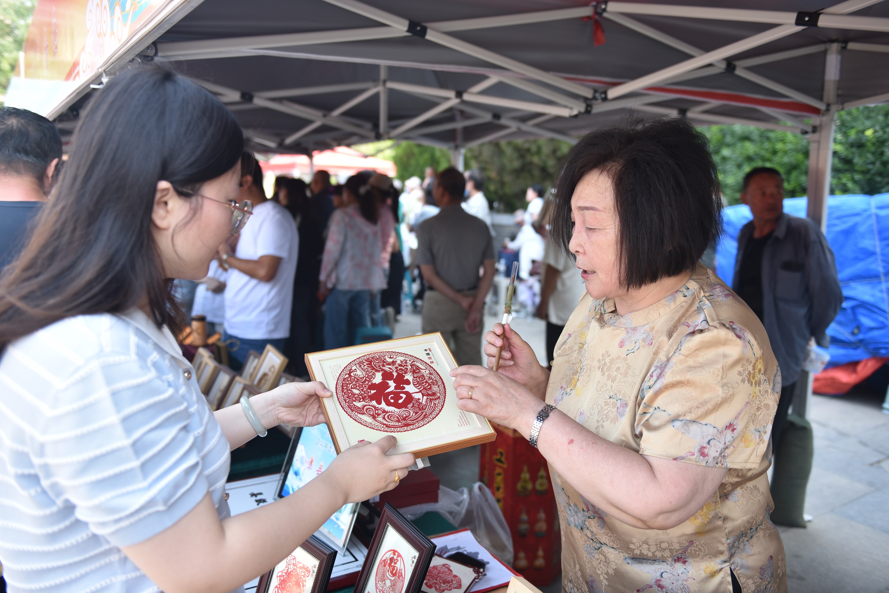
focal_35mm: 29
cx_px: 444
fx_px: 716
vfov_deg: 45.0
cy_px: 296
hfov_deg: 63.7
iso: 250
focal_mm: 29
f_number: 2.8
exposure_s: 1/500
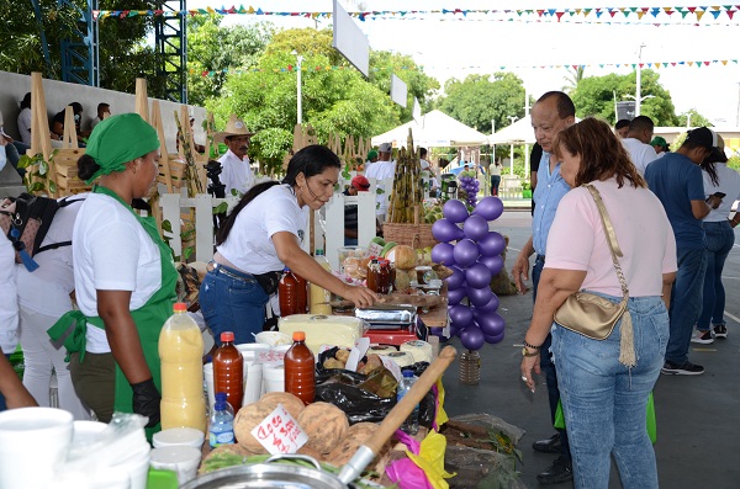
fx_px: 769
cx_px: 370
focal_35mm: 38
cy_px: 244
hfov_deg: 51.4
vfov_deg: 35.3
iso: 100
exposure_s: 1/200
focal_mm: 25
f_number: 4
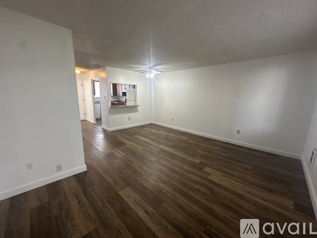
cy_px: 119
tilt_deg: -10.5
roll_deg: -1.3
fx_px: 128
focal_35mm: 14
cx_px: 158
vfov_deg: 85.7
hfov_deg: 102.1
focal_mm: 2.22
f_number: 2.2
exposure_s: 1/60
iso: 200
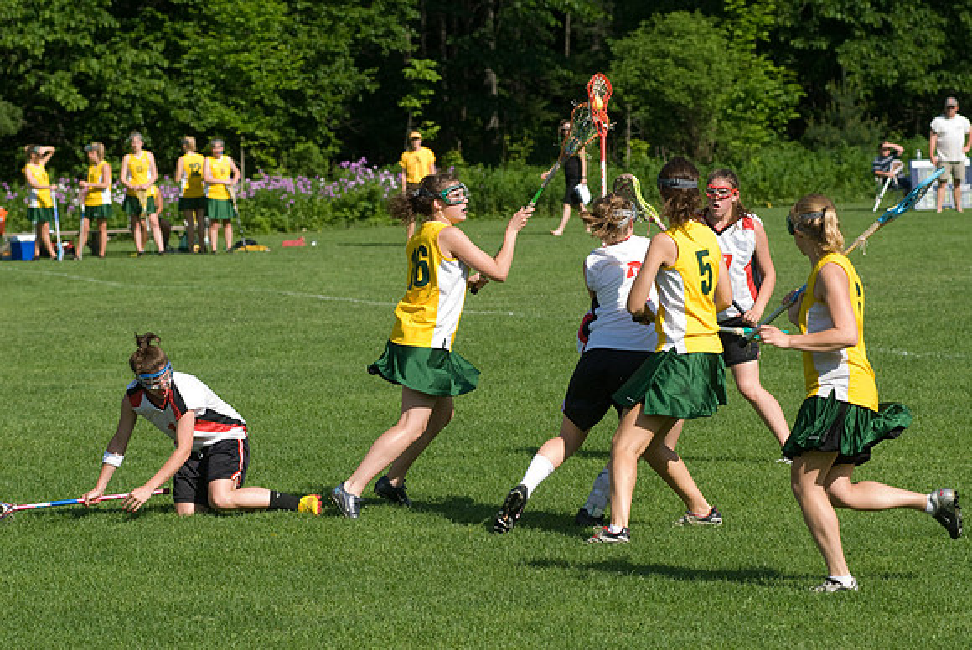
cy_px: 325
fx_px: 4459
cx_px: 486
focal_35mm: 165
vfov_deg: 8.3
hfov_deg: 12.4
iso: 400
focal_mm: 110
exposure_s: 1/1250
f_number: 6.3
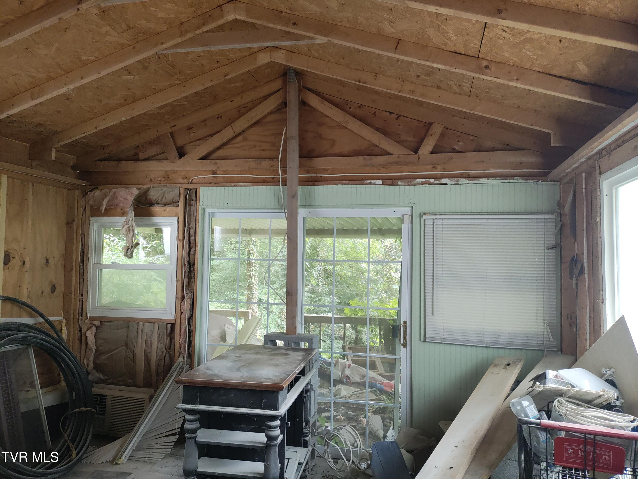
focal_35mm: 25
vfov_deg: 54.9
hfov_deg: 69.4
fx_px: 461
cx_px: 319
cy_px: 240
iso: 597
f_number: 1.7
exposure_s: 1/60
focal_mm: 4.71
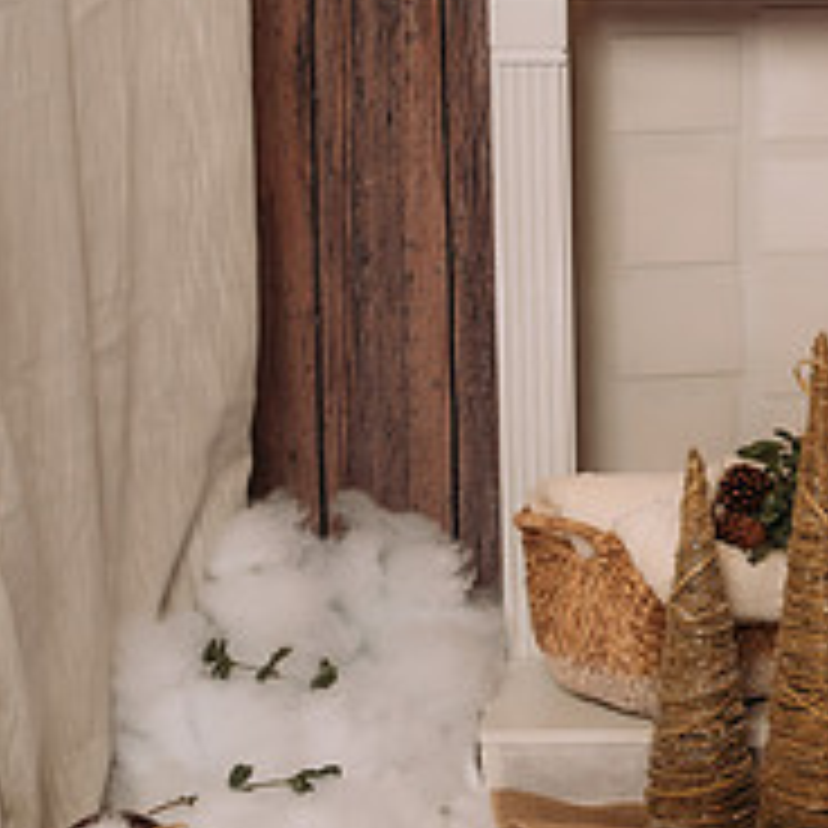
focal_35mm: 106
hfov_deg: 15.7
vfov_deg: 16.4
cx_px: 1030
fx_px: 2869
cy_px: 423
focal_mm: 35
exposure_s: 1/100
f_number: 5.6
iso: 100
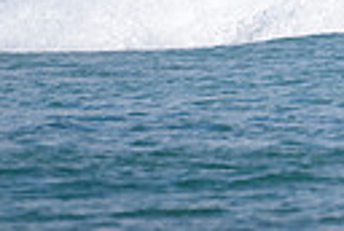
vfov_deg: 0.5
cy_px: -93
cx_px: 673
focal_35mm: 2768
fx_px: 26511
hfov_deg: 0.7
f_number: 5.6
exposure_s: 1/2000
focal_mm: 500
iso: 140
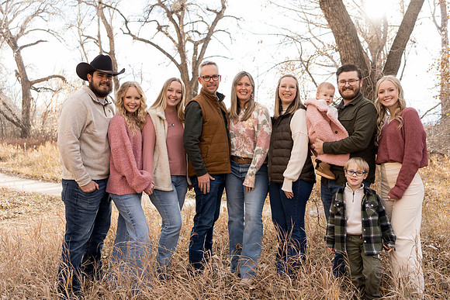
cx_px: 225
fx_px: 438
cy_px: 150
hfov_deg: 54.4
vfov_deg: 37.9
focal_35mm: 35
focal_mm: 35
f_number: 3.5
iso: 200
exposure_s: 1/200
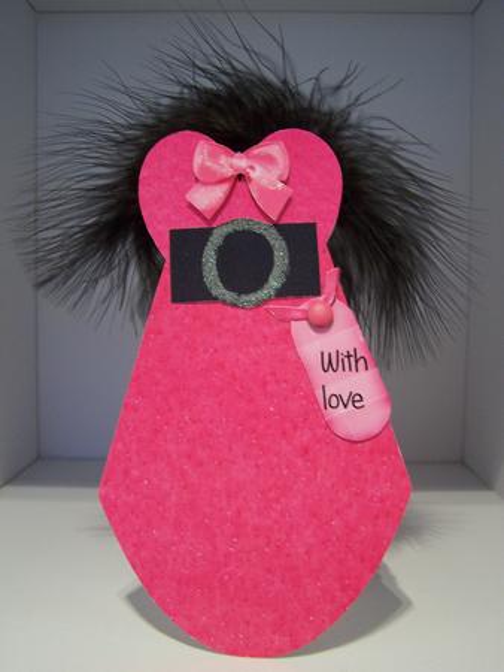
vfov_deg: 49.0
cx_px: 252
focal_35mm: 38
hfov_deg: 37.8
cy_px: 336
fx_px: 737
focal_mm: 6.3
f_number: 2.8
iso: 140
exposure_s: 1/20
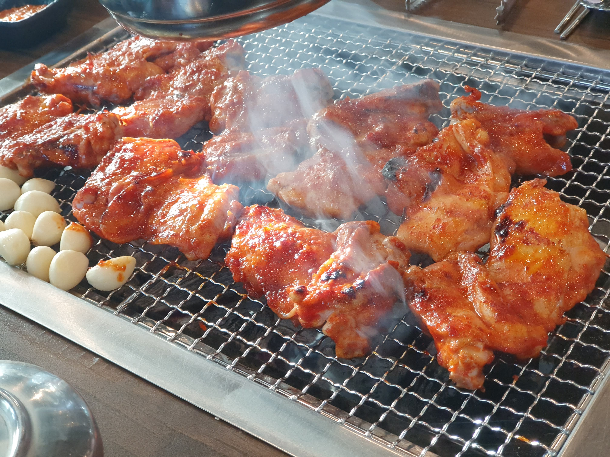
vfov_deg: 28.0
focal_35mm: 52
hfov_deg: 36.8
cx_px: 305
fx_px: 916
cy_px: 228
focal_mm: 6
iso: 160
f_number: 2.4
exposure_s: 1/60
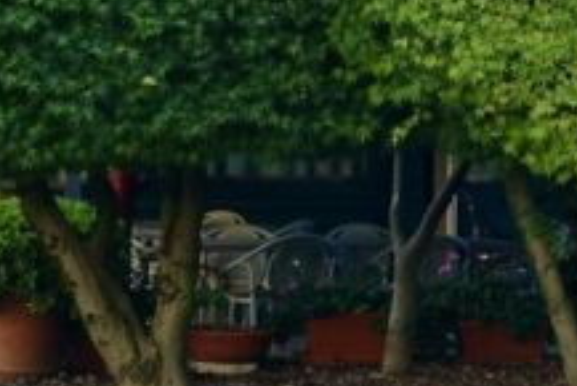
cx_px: 620
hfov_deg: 7.7
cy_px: -385
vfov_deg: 5.1
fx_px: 4266
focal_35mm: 266
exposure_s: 1/80
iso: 125
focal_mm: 20.43
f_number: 5
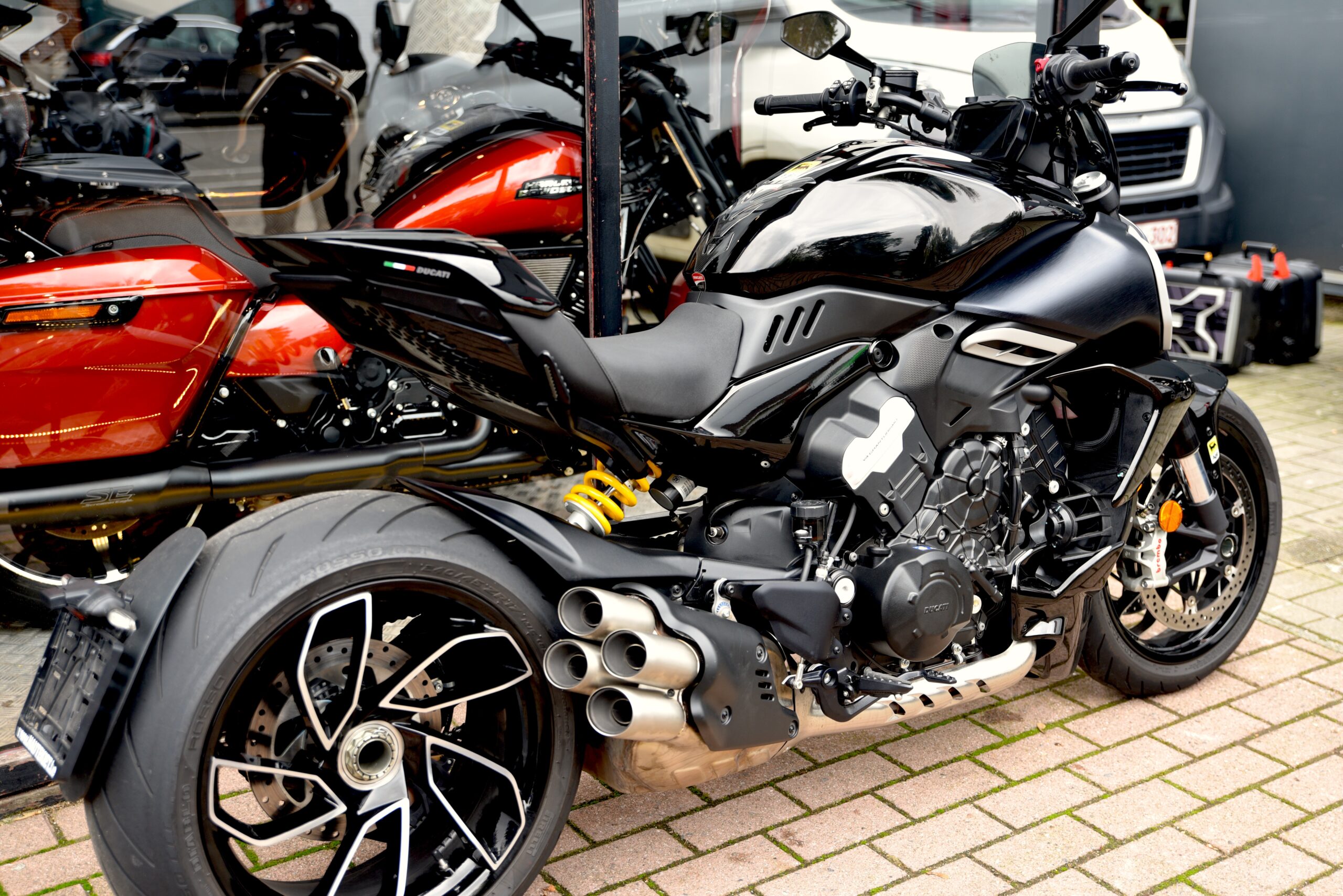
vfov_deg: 30.5
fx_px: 1642
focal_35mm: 44
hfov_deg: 44.5
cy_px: 448
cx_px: 672
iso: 200
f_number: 3.2
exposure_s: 1/60
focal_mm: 44
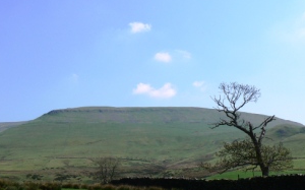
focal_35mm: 55
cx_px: 131
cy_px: 141
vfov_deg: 23.3
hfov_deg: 36.9
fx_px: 457
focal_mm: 6
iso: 80
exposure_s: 1/400
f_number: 8
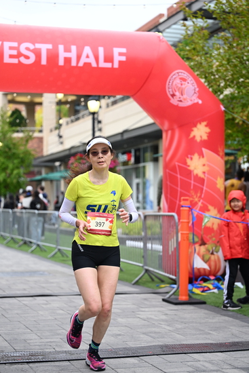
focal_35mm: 74
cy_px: 186
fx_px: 767
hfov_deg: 18.4
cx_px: 124
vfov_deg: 27.3
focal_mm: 74
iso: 1000
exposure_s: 1/1600
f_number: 2.8
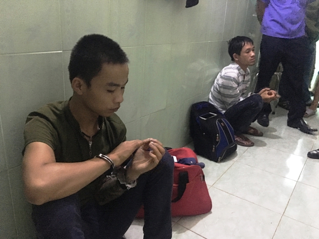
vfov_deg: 48.2
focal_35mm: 29
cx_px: 160
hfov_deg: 61.7
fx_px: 267
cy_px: 120
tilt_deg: -19.3
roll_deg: -3.1
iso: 400
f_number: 2.2
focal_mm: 4.15
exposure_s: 1/4
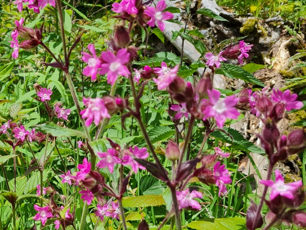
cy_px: 150
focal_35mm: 51
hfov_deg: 34.4
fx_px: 451
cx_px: 7
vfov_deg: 28.4
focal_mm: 5.4
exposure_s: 1/2168
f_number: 1.8
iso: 50
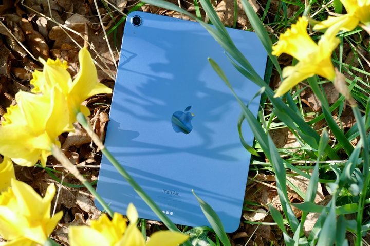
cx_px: 185
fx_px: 1078
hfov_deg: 19.5
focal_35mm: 105
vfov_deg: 13.0
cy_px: 123
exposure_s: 1/250
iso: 125
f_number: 4.5
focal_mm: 38.48
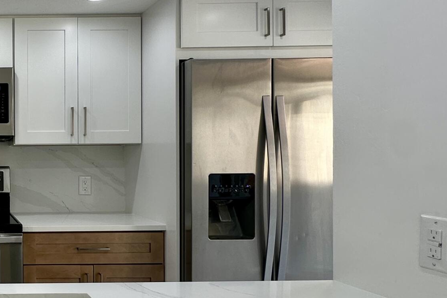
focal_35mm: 39
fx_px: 484
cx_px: -49
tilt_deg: -0.4
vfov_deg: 34.2
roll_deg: +0.7
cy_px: 160
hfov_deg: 39.9
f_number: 2.2
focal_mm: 2.22
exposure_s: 1/120
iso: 64
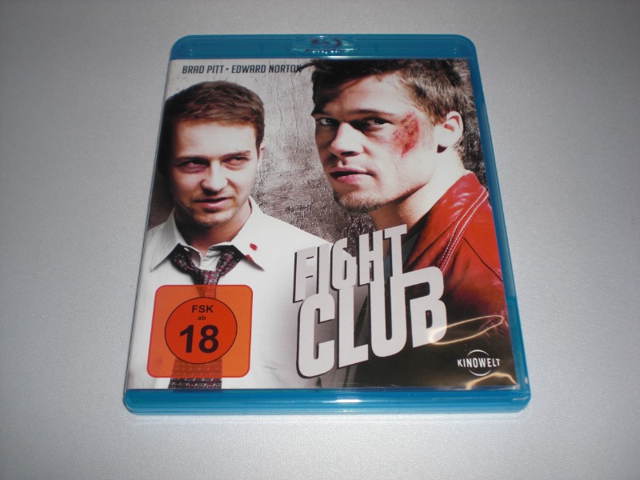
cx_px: 320
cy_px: 240
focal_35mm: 38
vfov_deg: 37.7
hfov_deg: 49.0
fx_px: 703
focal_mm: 6.3
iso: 64
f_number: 3.1
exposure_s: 1/60
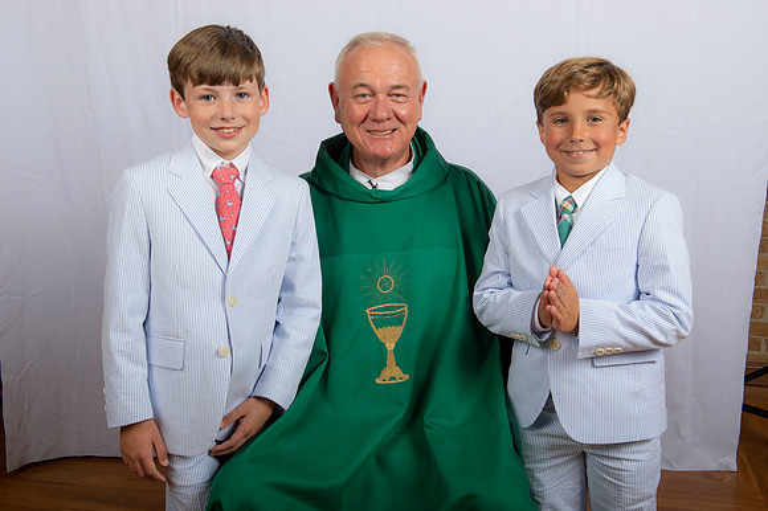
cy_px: 256
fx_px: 938
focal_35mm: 44
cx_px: 384
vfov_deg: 30.5
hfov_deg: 44.5
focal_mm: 44
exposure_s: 1/200
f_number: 8
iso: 320
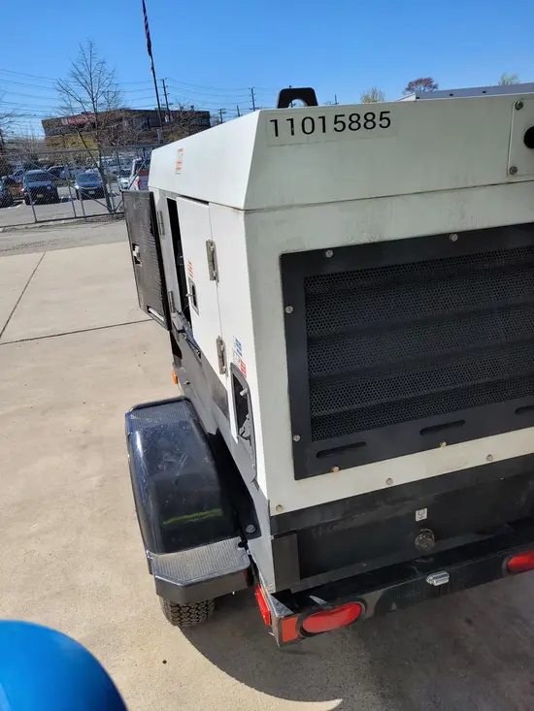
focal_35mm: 26
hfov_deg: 53.1
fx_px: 535
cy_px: 356
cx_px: 267
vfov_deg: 67.3
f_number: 1.8
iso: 40
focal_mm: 5.4
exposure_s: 1/2140
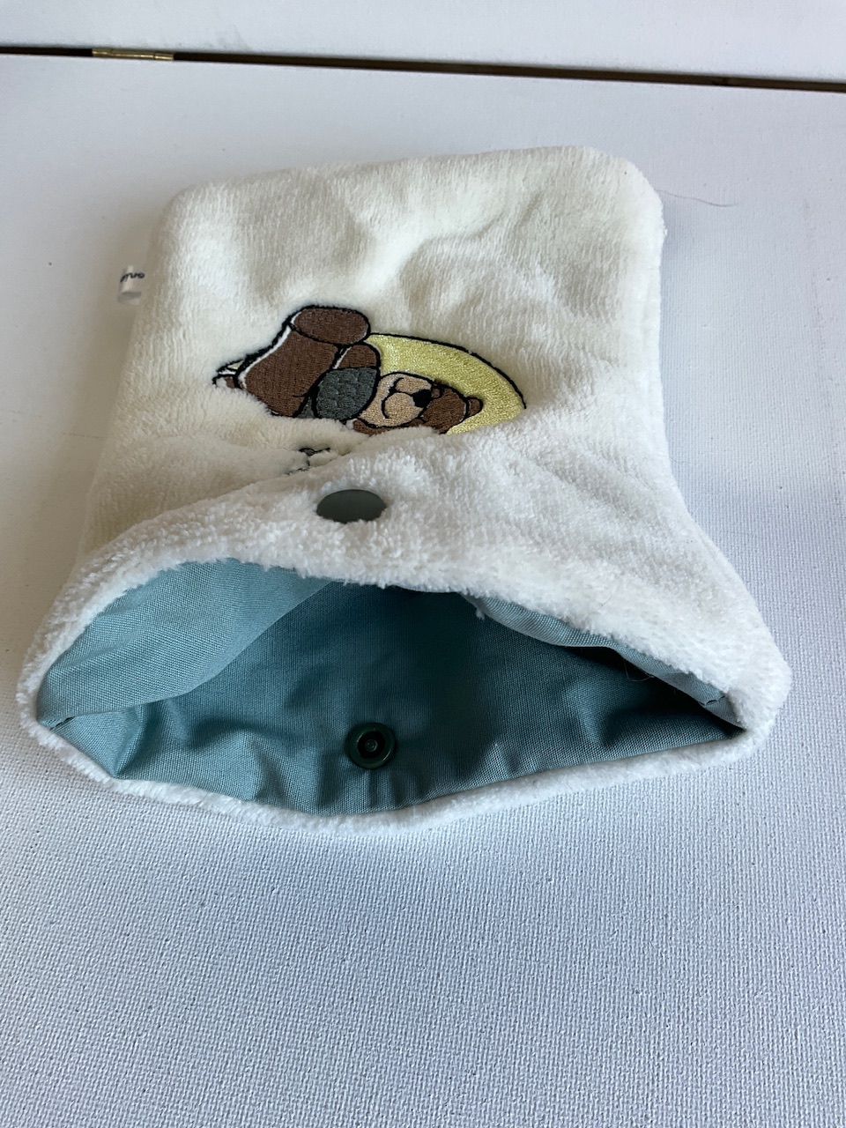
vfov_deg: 61.7
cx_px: 423
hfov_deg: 48.2
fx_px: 945
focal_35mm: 29
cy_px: 564
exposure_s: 1/122
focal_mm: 3
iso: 25
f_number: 1.8
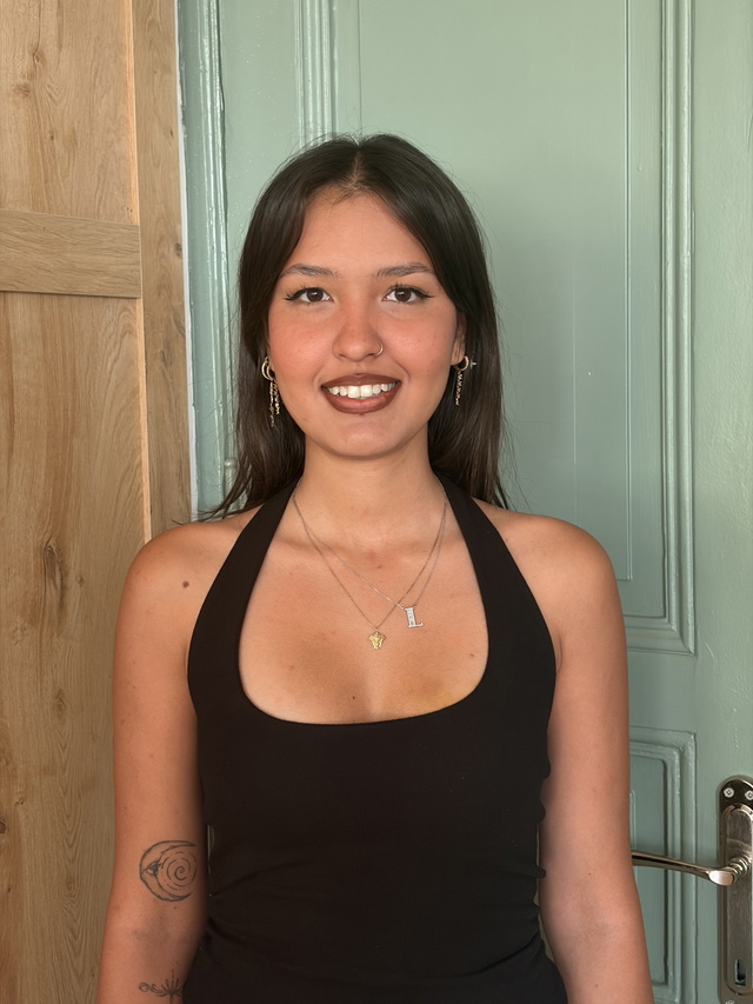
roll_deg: +1.0
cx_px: 376
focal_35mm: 52
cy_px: 502
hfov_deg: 28.0
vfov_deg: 36.8
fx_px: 1508
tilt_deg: -5.9
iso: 160
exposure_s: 1/52
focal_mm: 5.96
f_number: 1.6
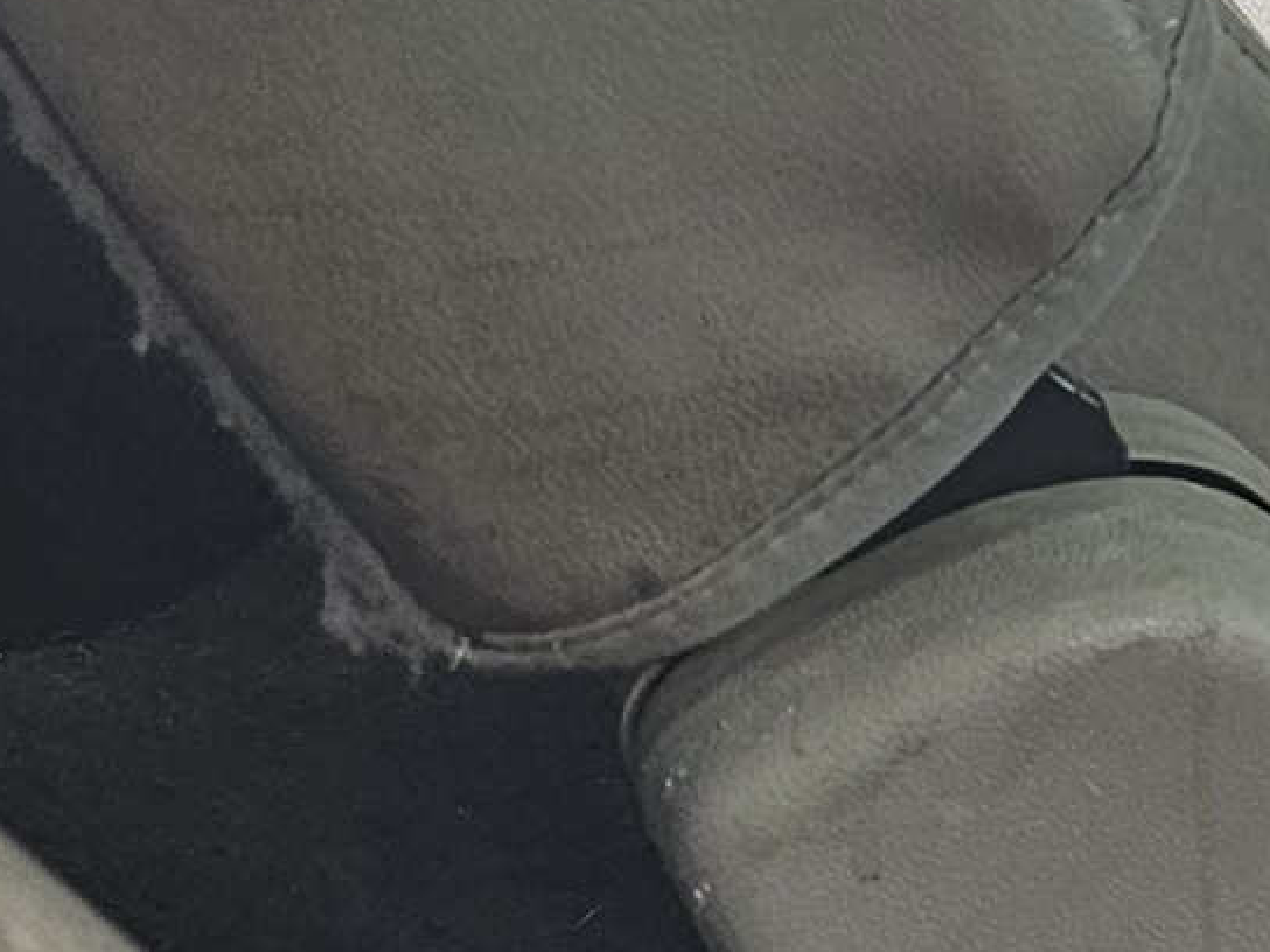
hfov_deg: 10.2
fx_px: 6200
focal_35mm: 169
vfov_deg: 8.8
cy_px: 180
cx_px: 3014
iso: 64
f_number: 1.7
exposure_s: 1/180
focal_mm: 6.3
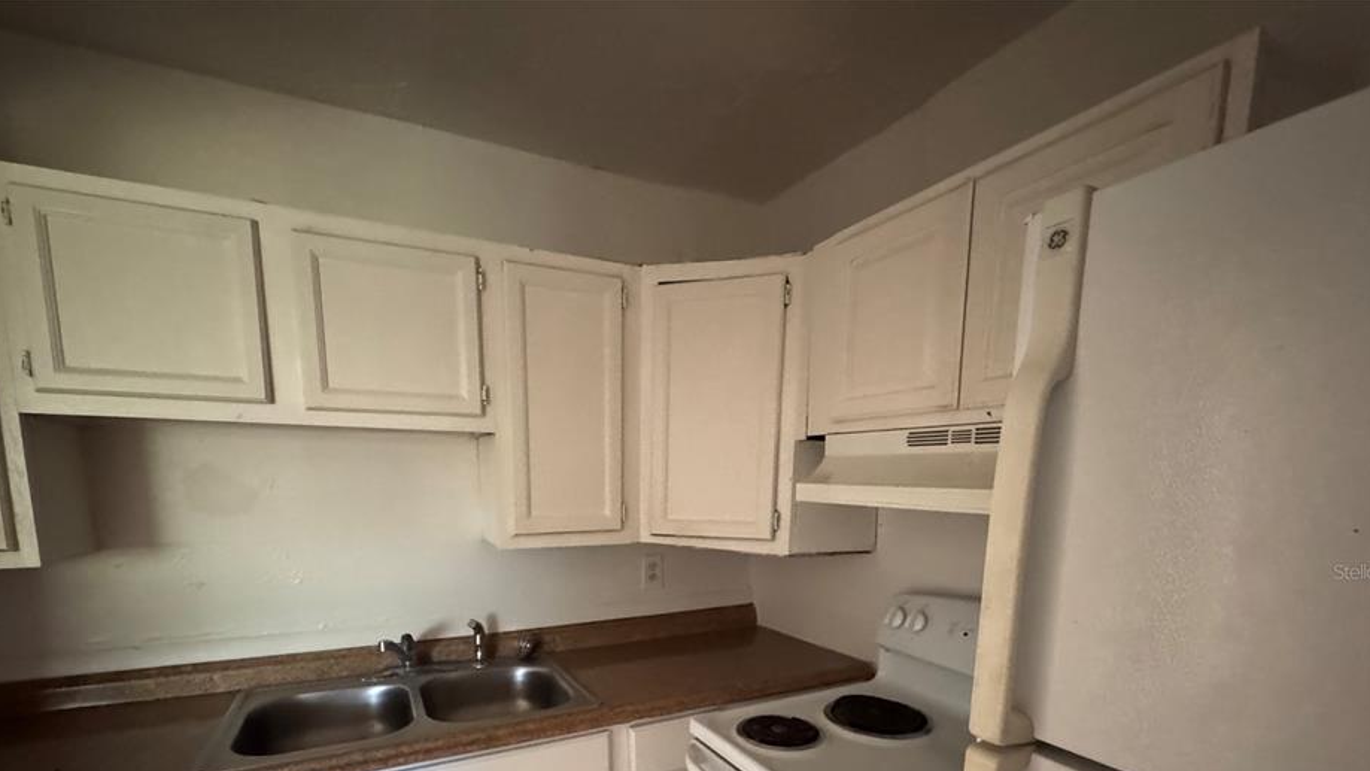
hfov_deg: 95.9
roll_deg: -0.5
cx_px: 660
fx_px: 618
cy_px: 571
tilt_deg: -9.6
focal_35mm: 17
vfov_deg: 60.7
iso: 1600
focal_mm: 2.22
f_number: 2.2
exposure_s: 1/40
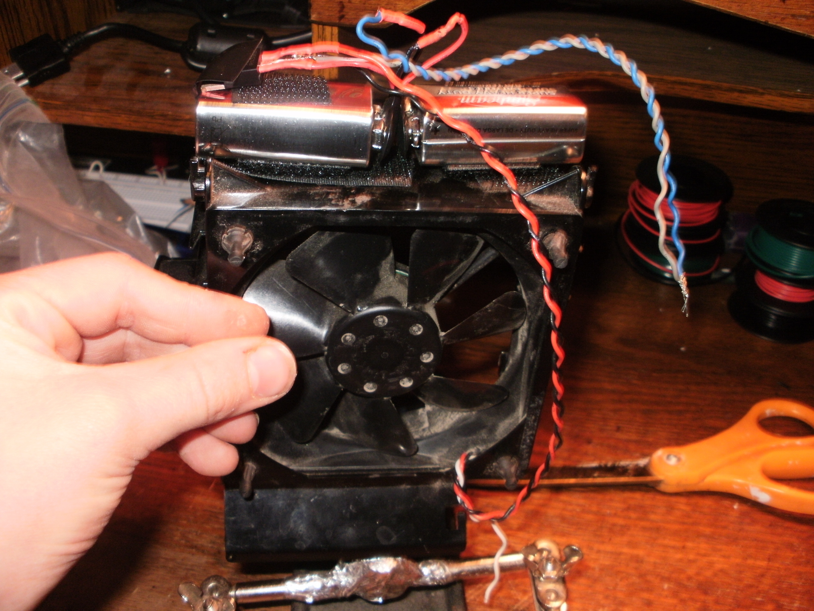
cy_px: 306
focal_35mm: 36
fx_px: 847
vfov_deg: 39.7
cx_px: 407
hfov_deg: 51.4
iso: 125
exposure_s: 1/30
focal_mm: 6.3
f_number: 3.5
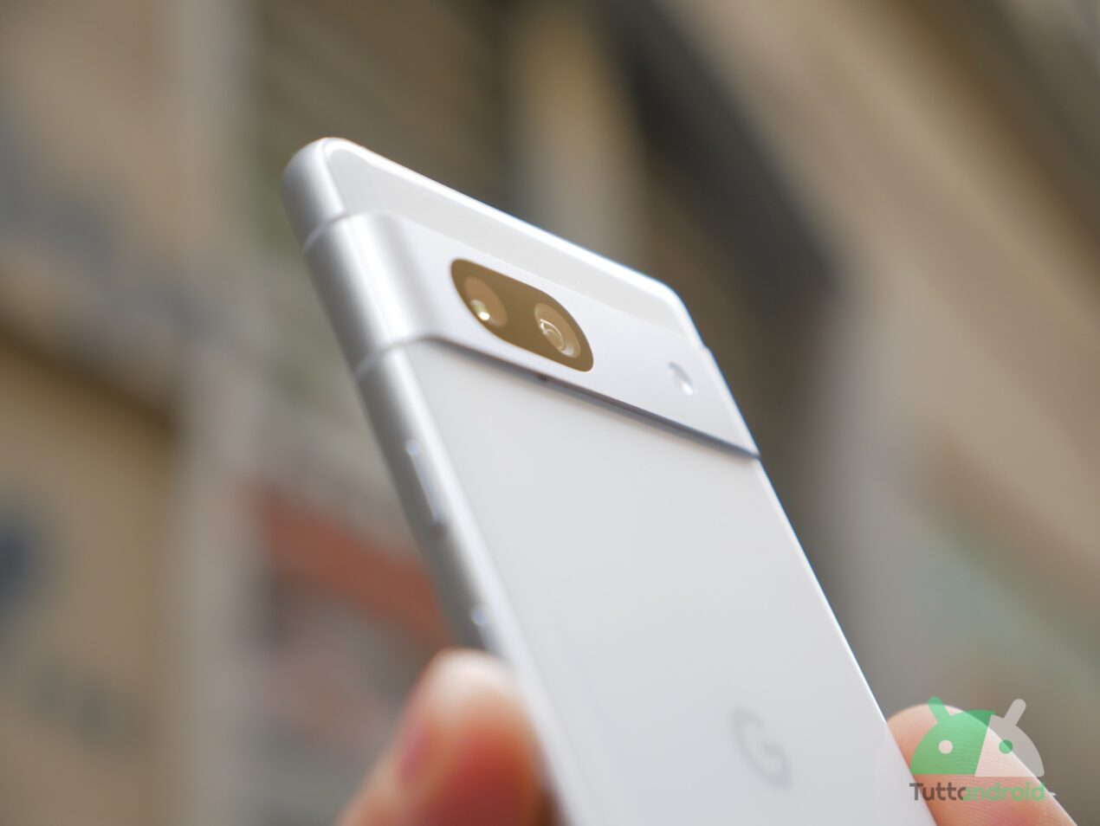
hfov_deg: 27.8
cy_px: 413
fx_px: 2226
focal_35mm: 70
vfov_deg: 21.0
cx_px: 550
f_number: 2.8
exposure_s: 1/320
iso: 400
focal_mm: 35
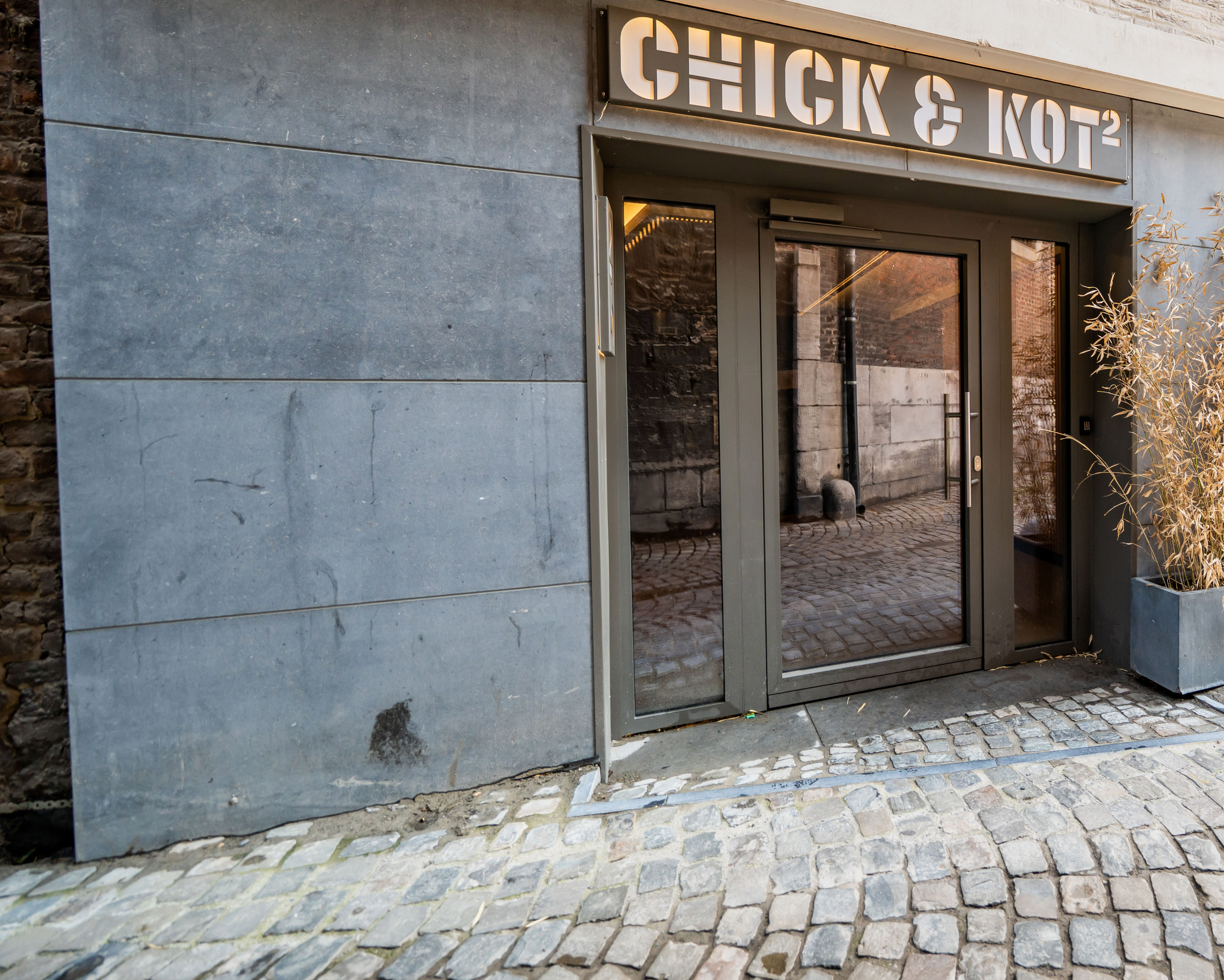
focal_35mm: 18
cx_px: 953
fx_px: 652
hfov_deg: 78.2
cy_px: 428
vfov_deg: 73.5
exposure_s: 1/125
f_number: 4
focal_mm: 12
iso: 160
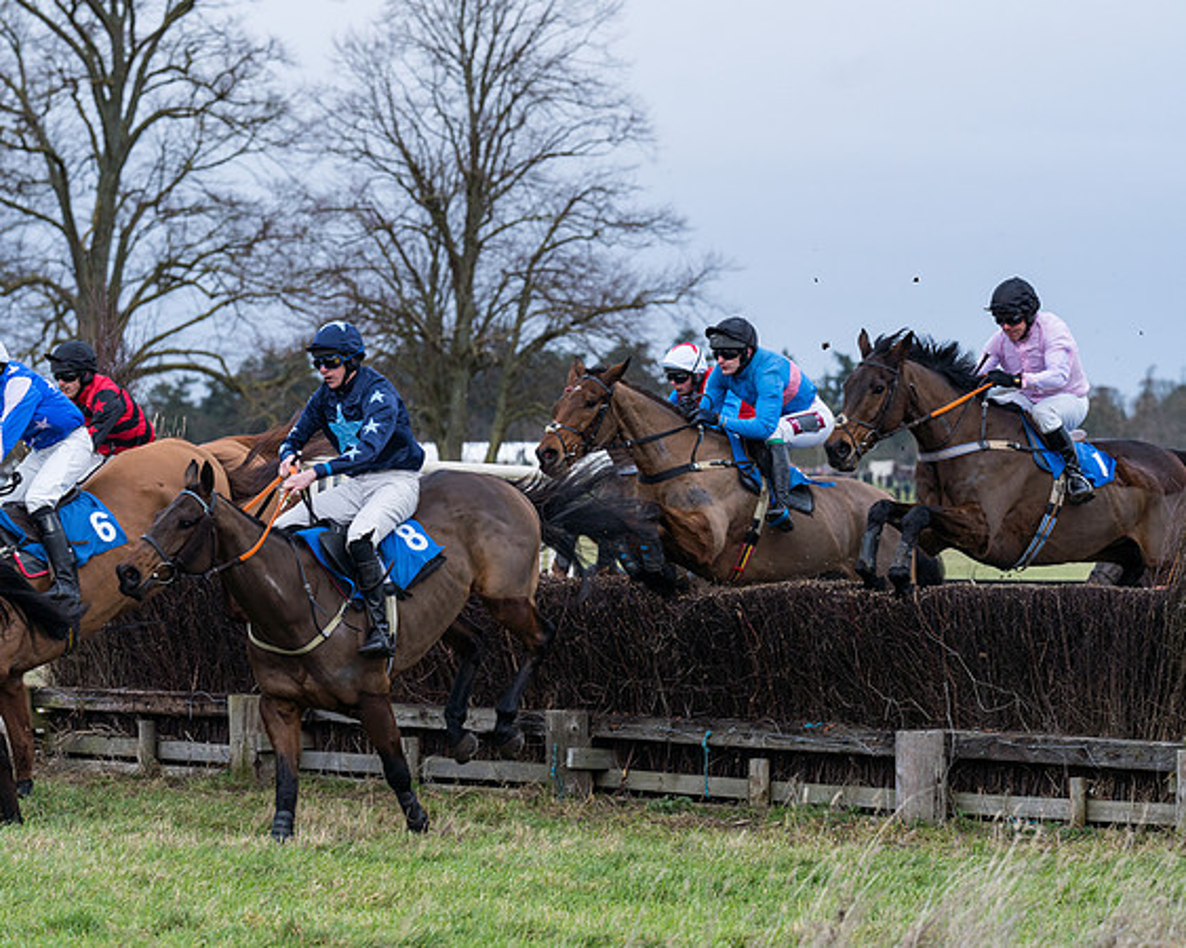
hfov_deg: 12.3
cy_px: 472
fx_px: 5481
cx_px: 455
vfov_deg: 9.9
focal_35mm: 156
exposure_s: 1/1600
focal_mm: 135
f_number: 4.5
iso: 400
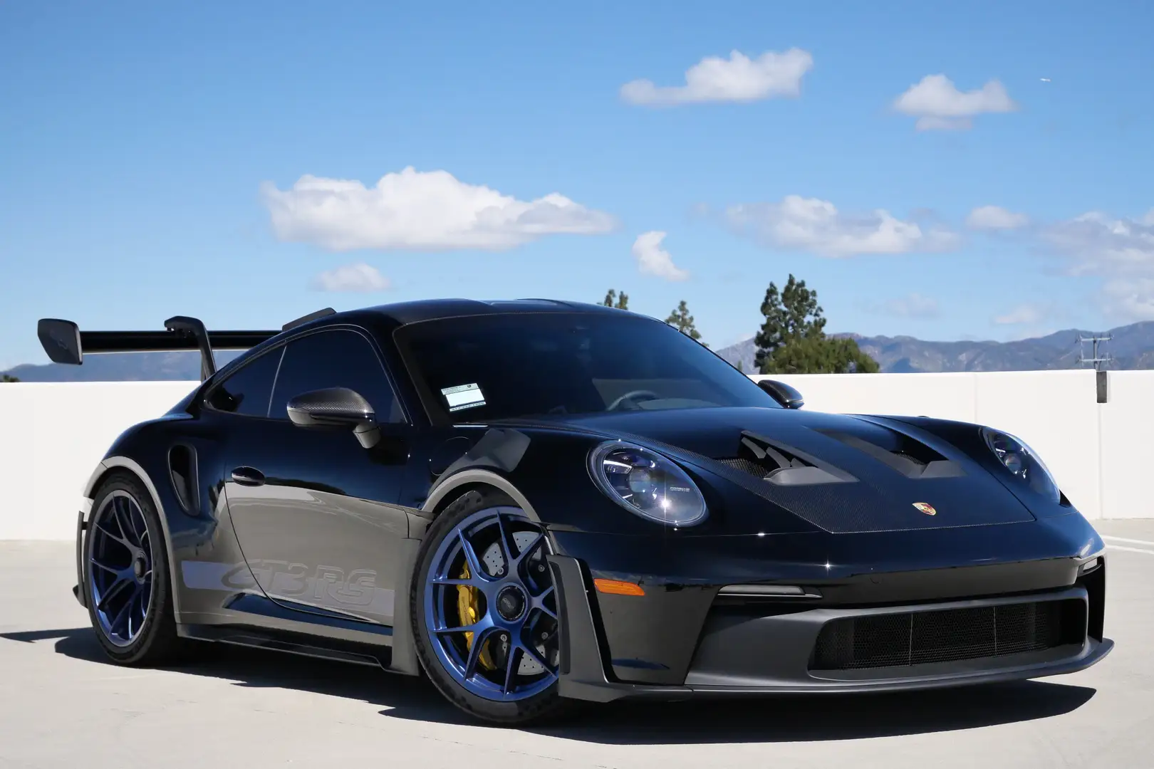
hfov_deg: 28.1
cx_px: 577
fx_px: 2308
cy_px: 384
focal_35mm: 72
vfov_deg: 18.9
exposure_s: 1/2000
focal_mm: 35
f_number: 5.2
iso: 1000
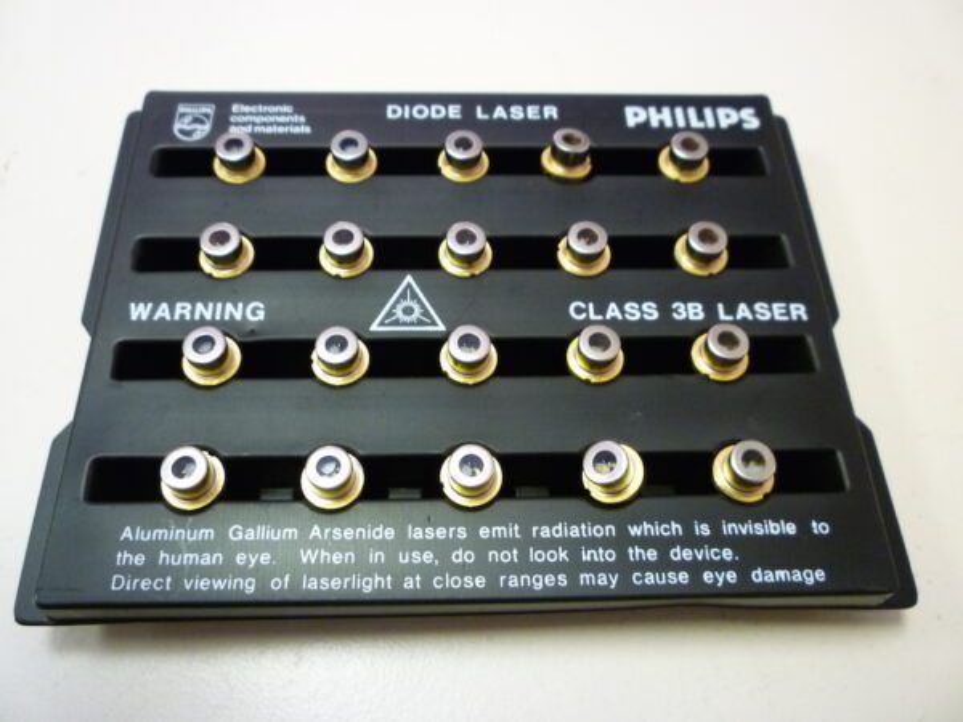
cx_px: 482
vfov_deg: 48.2
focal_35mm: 29
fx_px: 807
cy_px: 361
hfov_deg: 61.7
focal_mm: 5.2
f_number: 3.3
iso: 400
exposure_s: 1/15
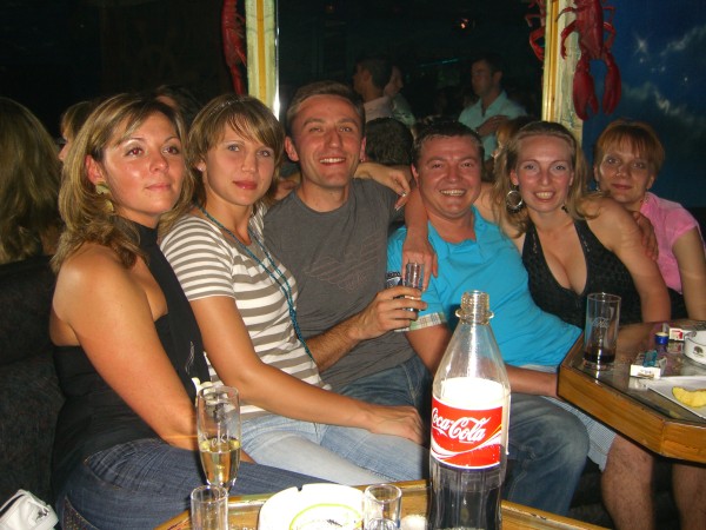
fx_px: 775
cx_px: 353
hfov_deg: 49.0
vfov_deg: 37.7
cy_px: 265
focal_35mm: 38
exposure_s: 1/60
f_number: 2.8
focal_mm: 7.9
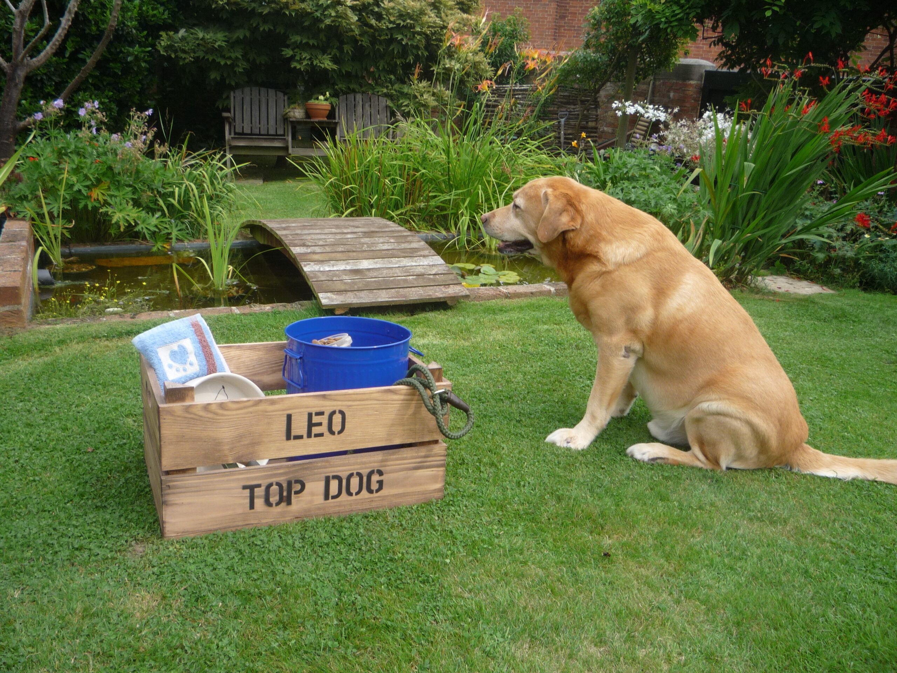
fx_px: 777
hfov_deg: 60.0
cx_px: 448
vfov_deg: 46.8
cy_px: 336
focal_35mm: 30
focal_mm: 5.2
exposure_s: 1/250
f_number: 4
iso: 100
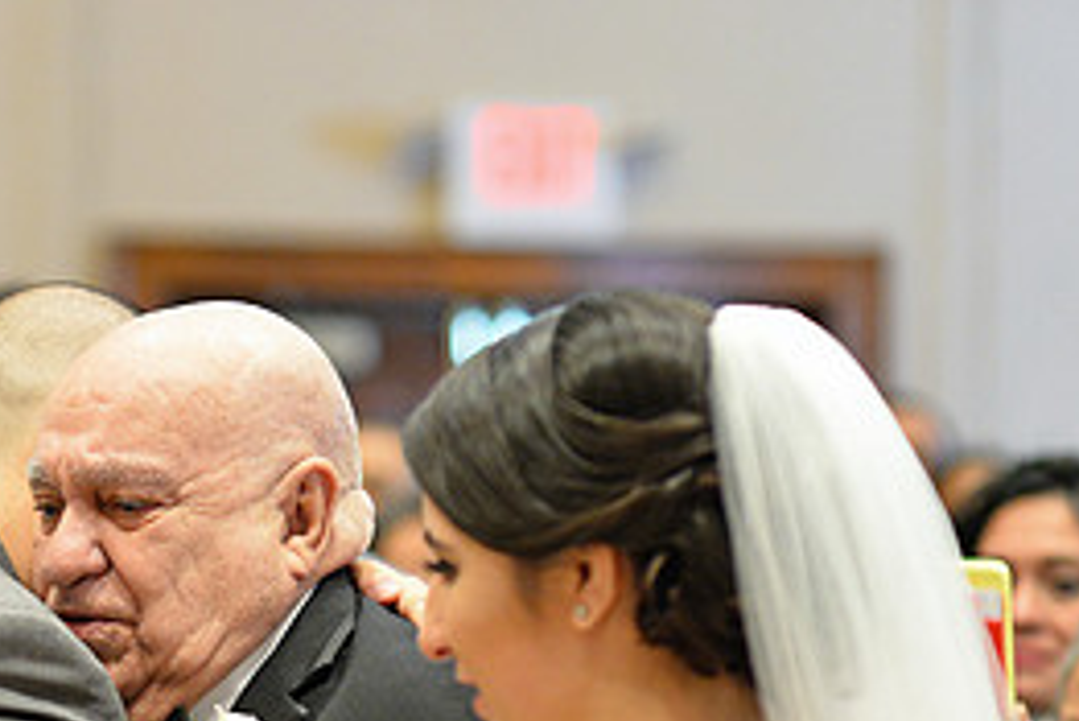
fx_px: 5638
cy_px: 791
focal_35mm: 188
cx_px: 8
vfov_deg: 7.3
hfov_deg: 10.8
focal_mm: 85
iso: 3200
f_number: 2.2
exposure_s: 1/250
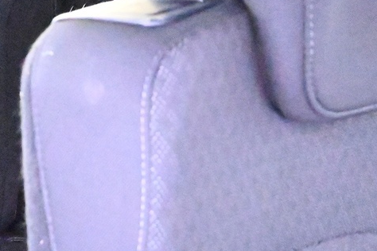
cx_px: -172
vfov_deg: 16.6
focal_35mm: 82
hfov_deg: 21.3
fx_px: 859
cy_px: 183
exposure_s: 1/20
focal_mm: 16
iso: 51200
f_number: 3.5
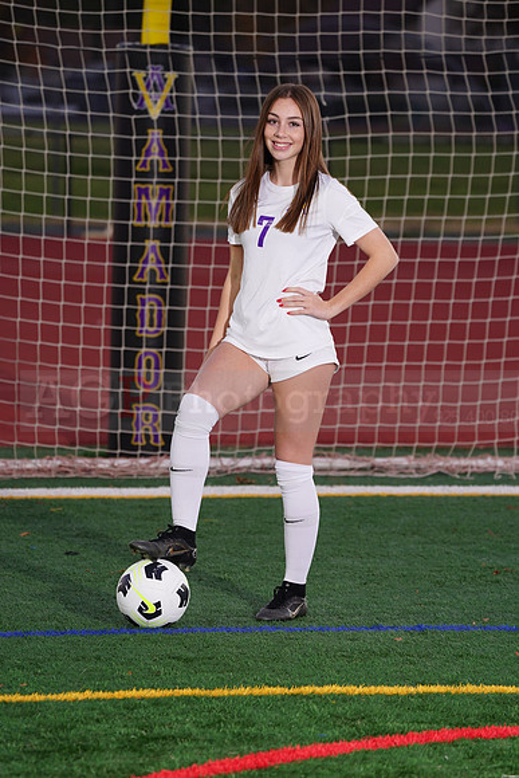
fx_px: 4581
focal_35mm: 212
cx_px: 260
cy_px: 389
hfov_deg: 6.5
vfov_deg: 9.7
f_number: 5.6
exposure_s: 1/40
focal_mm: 212
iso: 320
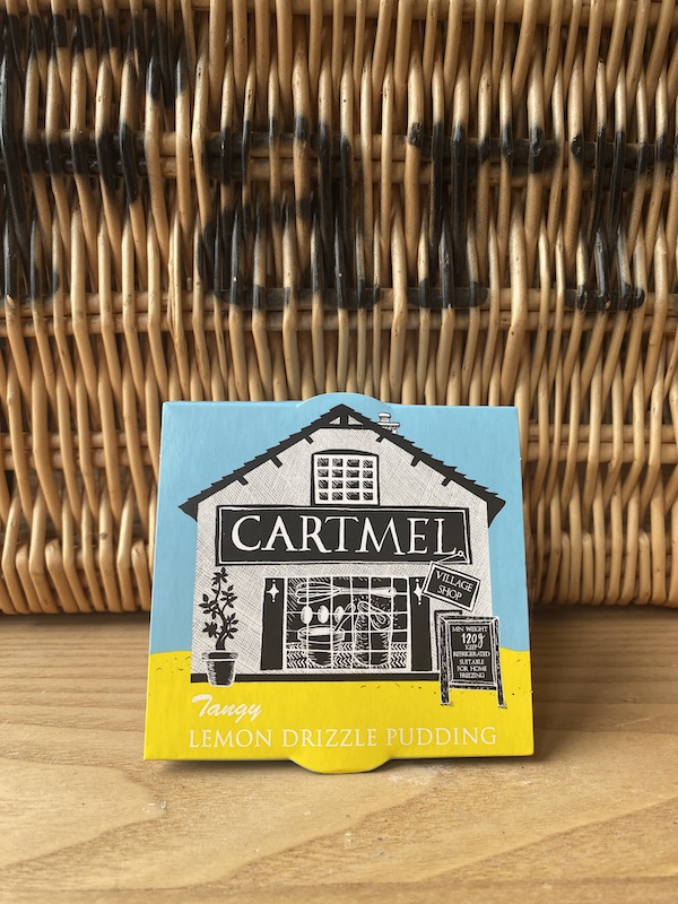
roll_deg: +0.6
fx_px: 679
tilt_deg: -10.0
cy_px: 452
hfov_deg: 53.1
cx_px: 339
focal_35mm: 26
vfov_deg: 67.3
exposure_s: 1/121
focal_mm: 4.25
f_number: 1.8
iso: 80
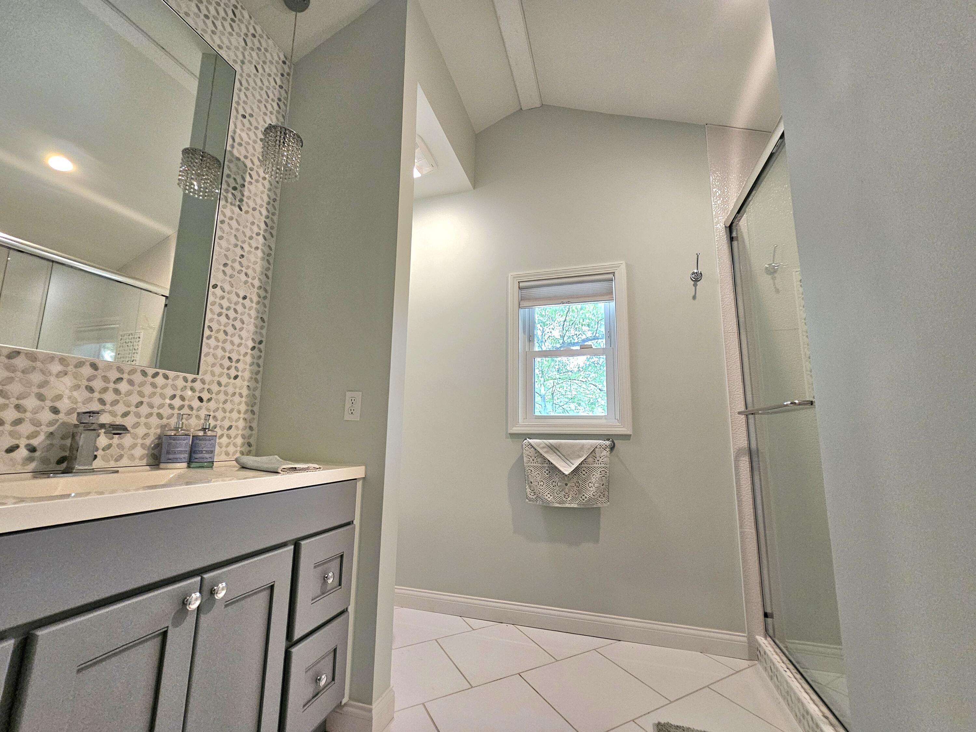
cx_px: 488
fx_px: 367
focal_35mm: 13
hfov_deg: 106.2
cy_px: 366
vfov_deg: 89.9
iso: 400
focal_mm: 2.2
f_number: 2.2
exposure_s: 1/60.2
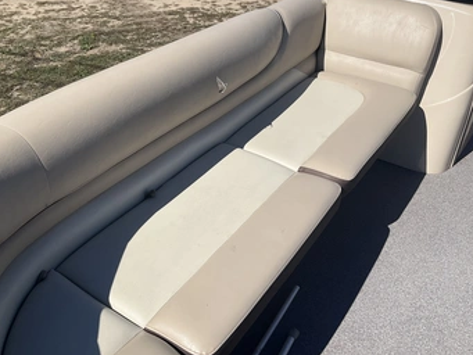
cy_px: 157
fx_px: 465
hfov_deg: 53.9
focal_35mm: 34
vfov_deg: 41.8
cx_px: 222
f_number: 1.8
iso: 25
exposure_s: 1/3322
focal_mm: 3
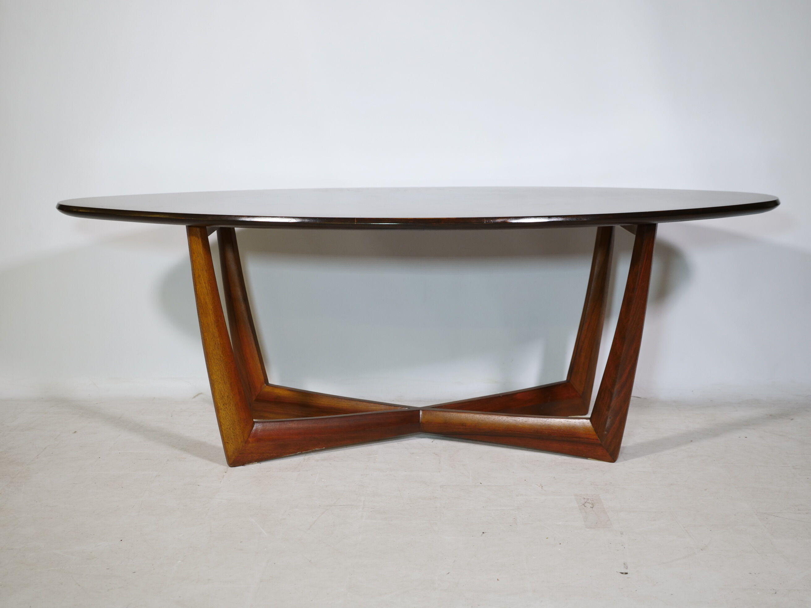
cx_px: 406
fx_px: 1218
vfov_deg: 28.0
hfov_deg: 36.8
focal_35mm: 52
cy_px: 304
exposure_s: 1/60
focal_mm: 26
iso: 250
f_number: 3.5
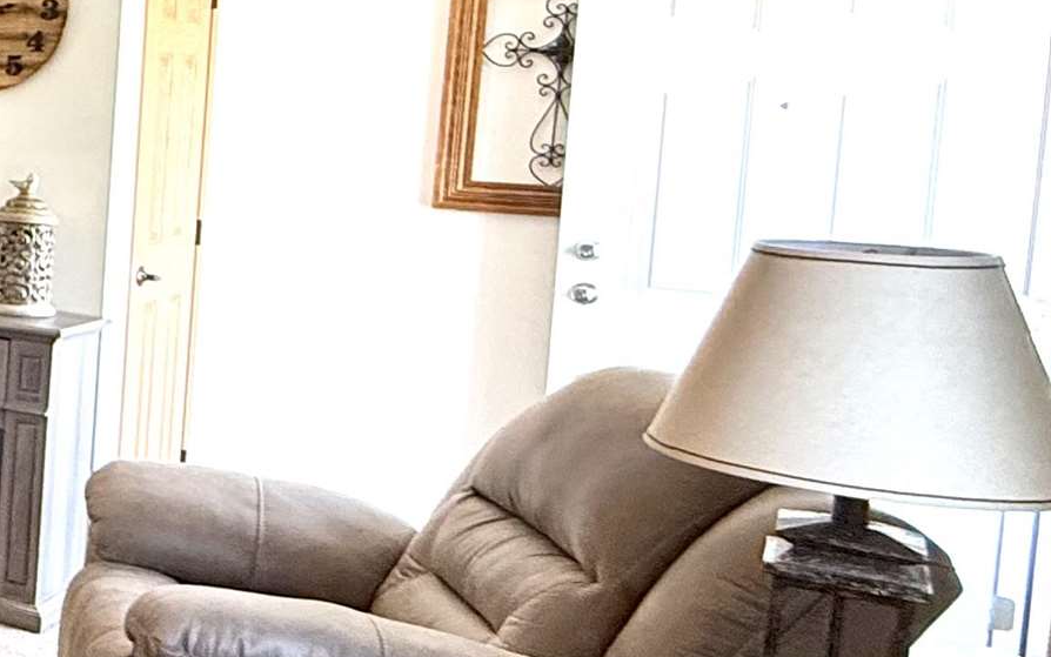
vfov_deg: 25.2
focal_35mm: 51
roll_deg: -2.0
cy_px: 196
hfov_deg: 26.4
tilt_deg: -4.5
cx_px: -585
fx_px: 1461
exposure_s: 1/60
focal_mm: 2.22
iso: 250
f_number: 2.2
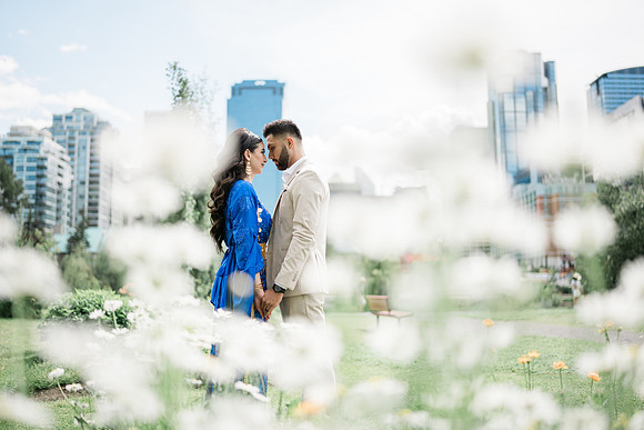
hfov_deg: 54.4
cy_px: 215
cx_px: 322
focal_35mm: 35
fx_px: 626
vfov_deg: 37.9
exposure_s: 1/5000
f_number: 1.2
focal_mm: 35
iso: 125
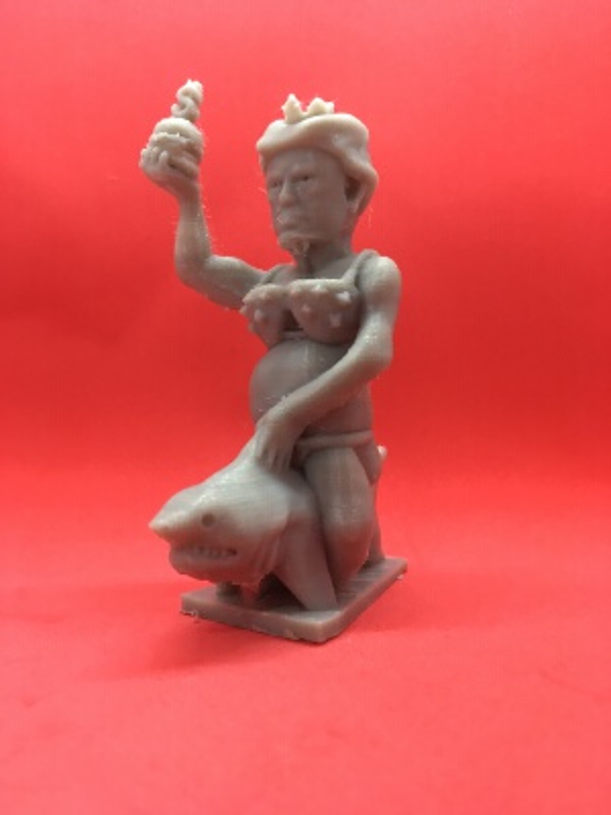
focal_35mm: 29
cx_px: 306
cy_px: 408
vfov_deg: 61.7
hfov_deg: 48.2
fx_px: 682
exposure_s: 1/30
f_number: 2.2
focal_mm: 4.15
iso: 32
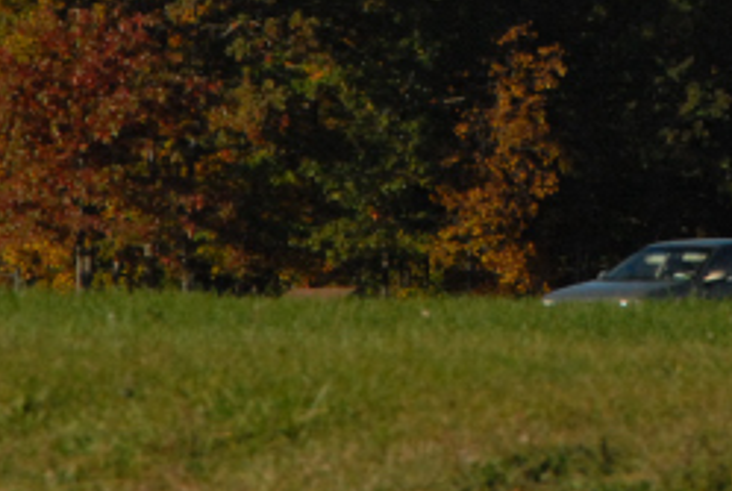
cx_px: 585
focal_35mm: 578
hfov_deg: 3.6
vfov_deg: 2.4
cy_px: -88
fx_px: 11774
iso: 800
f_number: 14
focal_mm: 120
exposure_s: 1/750
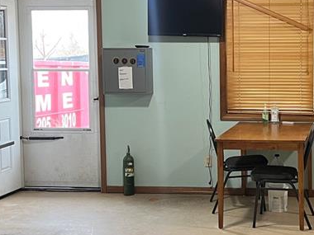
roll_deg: -0.7
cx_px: 269
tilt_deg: -3.9
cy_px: 101
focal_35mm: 70
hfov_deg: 27.0
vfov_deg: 21.0
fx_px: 635
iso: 250
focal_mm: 5.7
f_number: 1.5
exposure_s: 1/60
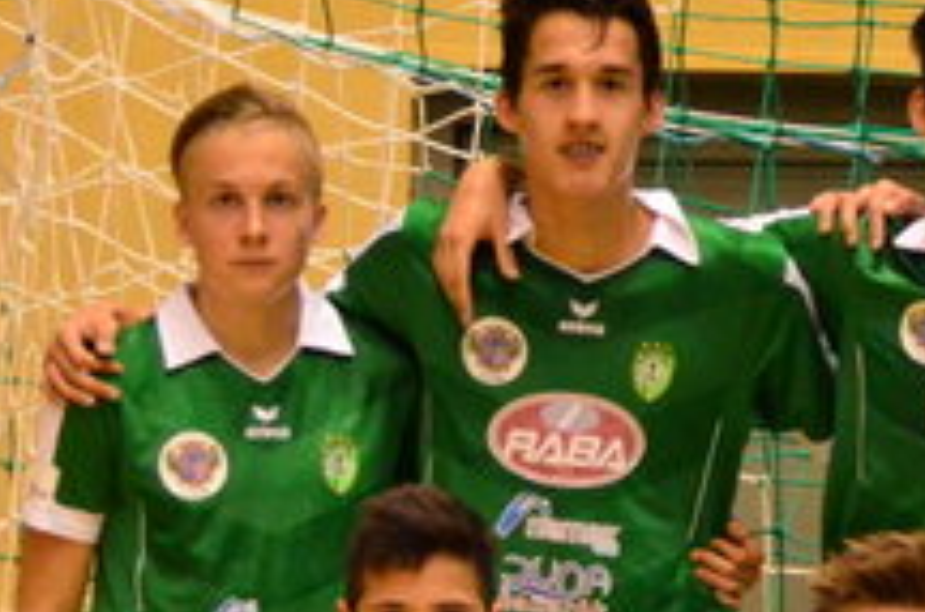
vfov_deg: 3.5
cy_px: 655
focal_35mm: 388
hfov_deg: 5.3
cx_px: 1426
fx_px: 9947
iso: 4000
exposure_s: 1/320
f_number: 4.5
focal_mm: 70
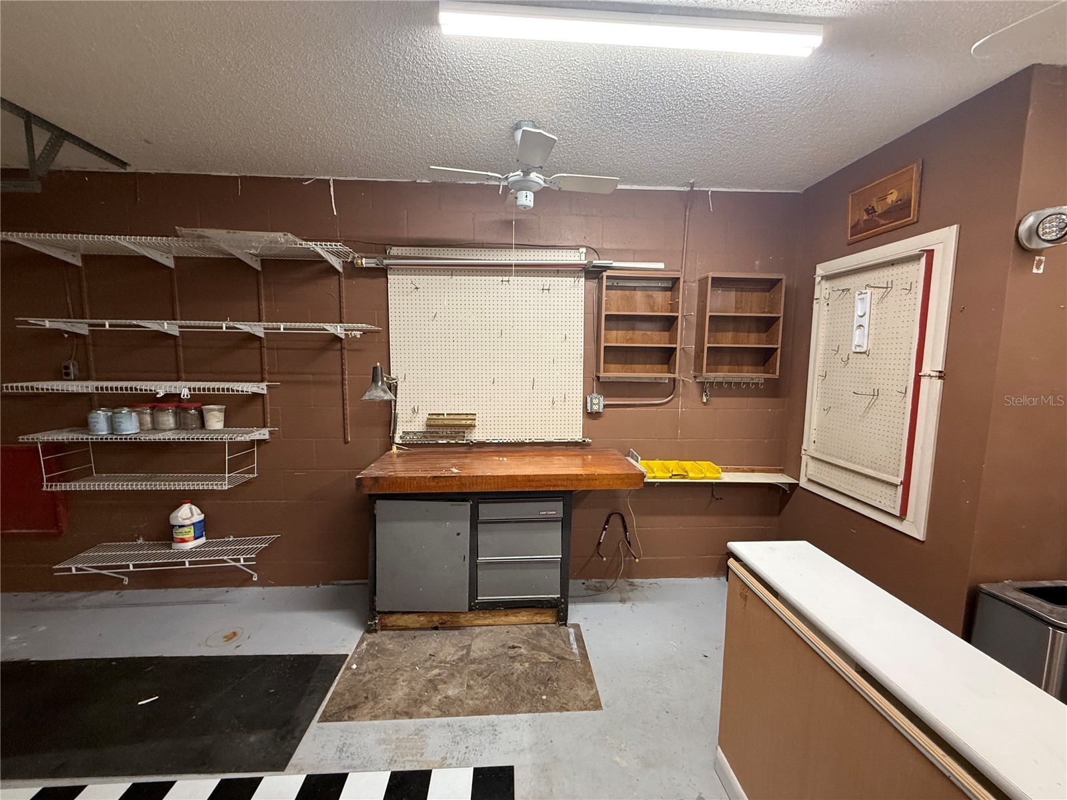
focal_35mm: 14
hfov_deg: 102.1
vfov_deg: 85.7
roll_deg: -1.3
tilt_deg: -5.9
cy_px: 400
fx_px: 432
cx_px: 534
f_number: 2.2
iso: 250
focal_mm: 2.22
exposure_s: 1/60
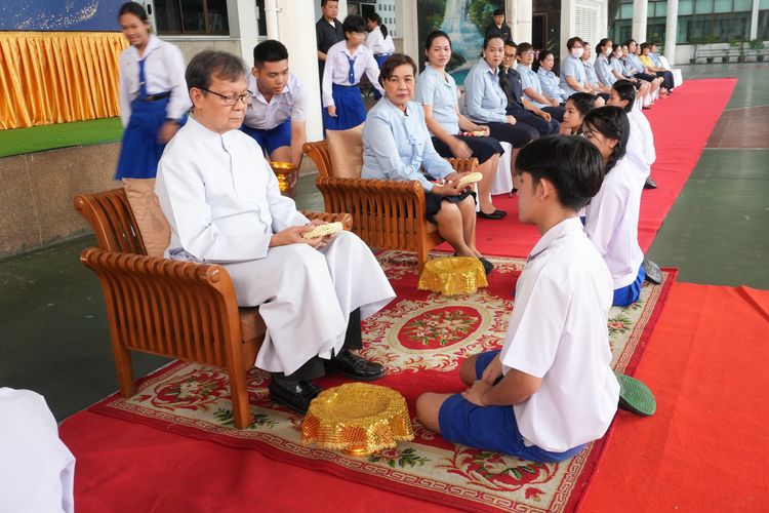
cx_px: 384
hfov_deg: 57.2
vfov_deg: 40.0
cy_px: 256
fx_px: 705
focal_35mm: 33
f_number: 9
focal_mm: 22
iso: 1000
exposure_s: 1/30
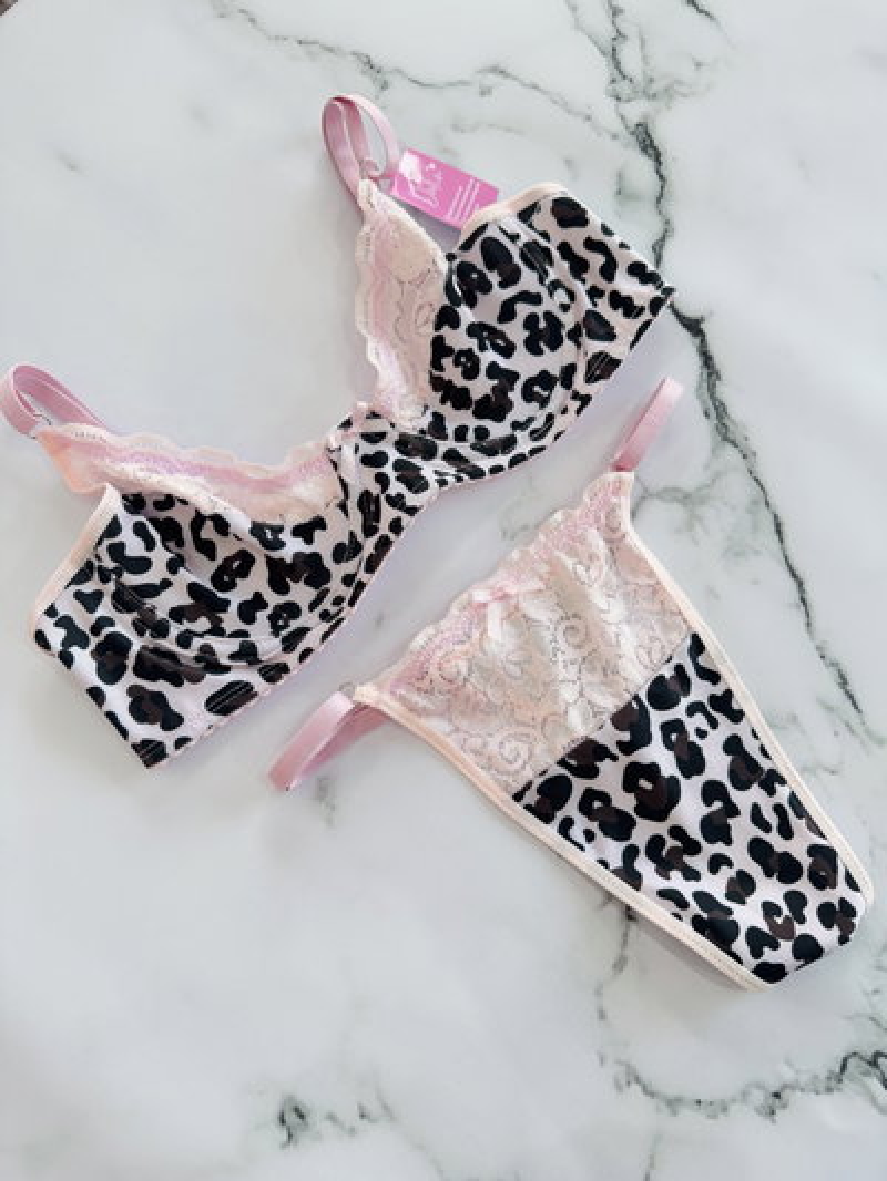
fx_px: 820
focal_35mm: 24
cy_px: 590
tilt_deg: -78.9
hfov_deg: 56.8
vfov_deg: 71.6
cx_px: 444
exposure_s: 1/100
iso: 80
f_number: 1.78
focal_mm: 6.76
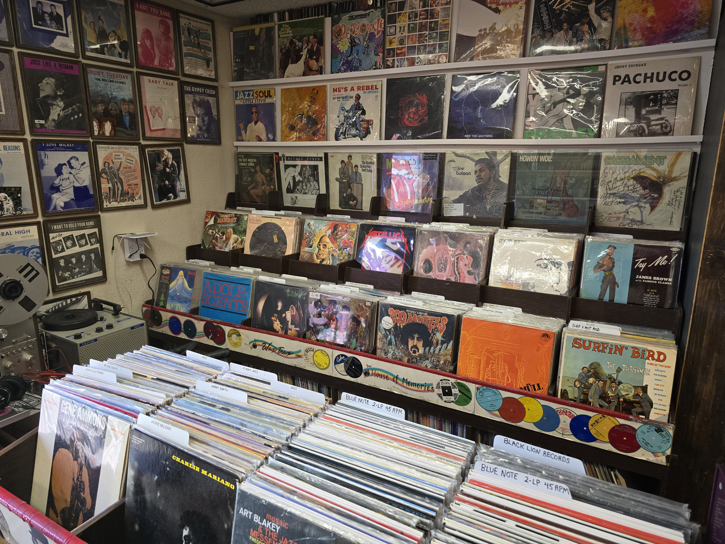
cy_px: 272
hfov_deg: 73.9
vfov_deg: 58.9
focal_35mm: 23
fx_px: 482
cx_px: 362
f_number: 1.7
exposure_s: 1/120
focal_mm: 6.3
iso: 320
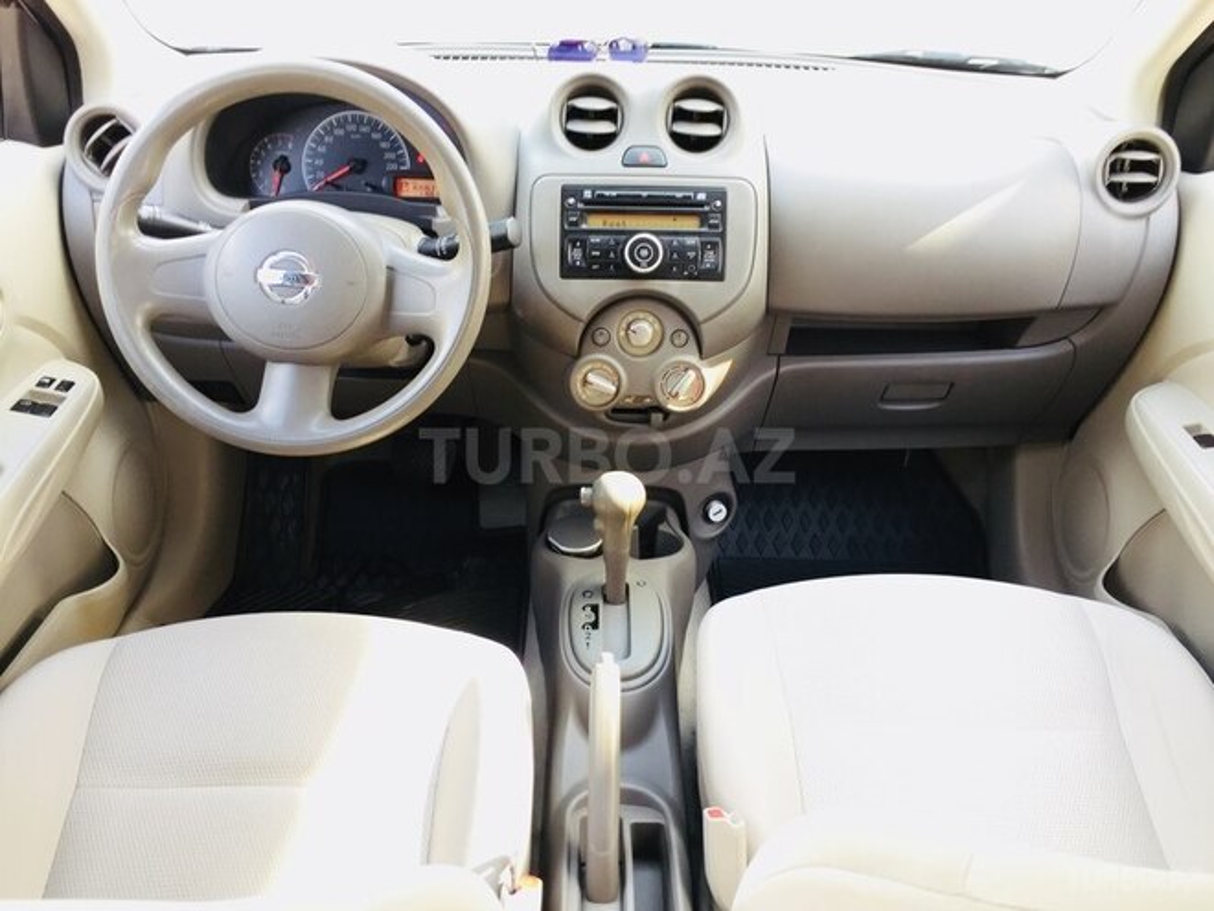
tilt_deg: -30.1
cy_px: 456
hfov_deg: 61.7
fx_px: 1017
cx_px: 607
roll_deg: -1.3
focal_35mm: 29
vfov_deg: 48.2
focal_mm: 4.15
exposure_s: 1/33
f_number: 2.2
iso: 40
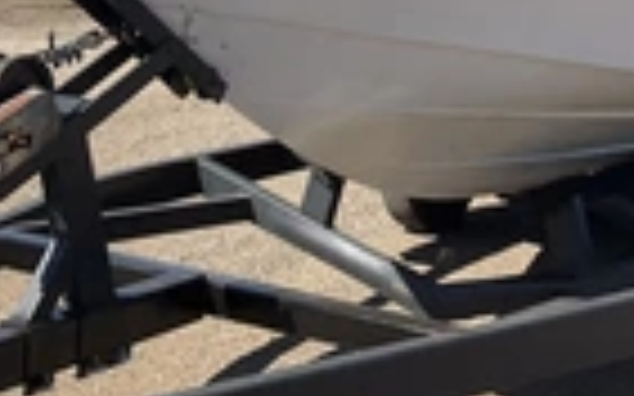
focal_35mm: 87
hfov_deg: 23.7
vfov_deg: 14.4
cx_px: 432
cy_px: -122
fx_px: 1503
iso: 25
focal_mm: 3
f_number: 1.8
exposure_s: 1/1534
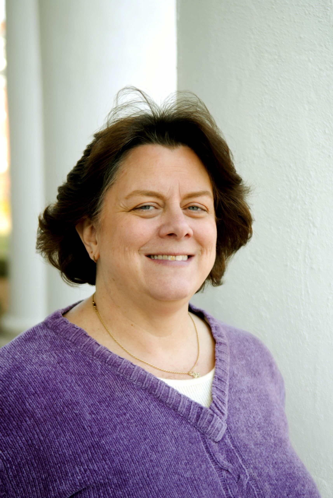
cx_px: 166
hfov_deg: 18.2
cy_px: 249
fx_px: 1037
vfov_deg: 27.0
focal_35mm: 75
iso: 200
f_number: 2.8
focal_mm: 50
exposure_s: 1/320
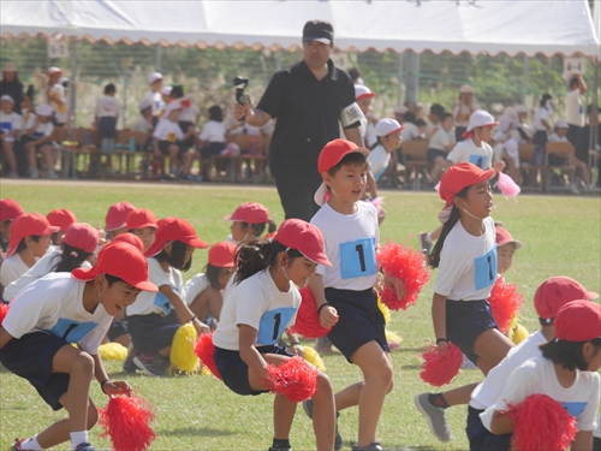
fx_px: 6077
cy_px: 226
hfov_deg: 5.7
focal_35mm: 350
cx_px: 300
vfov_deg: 4.2
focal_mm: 175
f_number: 8
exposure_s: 1/500
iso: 200
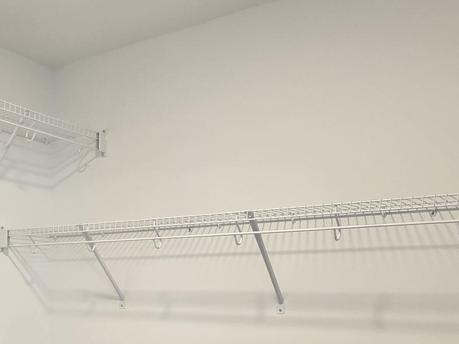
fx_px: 557
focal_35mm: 42
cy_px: 399
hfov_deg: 41.9
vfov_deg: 30.0
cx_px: 63
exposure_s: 1/60
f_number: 2.2
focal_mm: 2.2
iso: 125
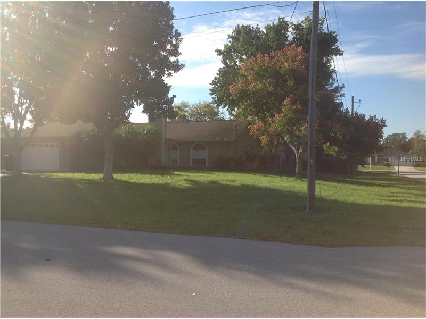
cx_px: 213
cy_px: 160
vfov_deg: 40.7
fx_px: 431
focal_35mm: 35
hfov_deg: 52.6
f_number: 2.4
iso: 50
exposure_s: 1/1374
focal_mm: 4.28
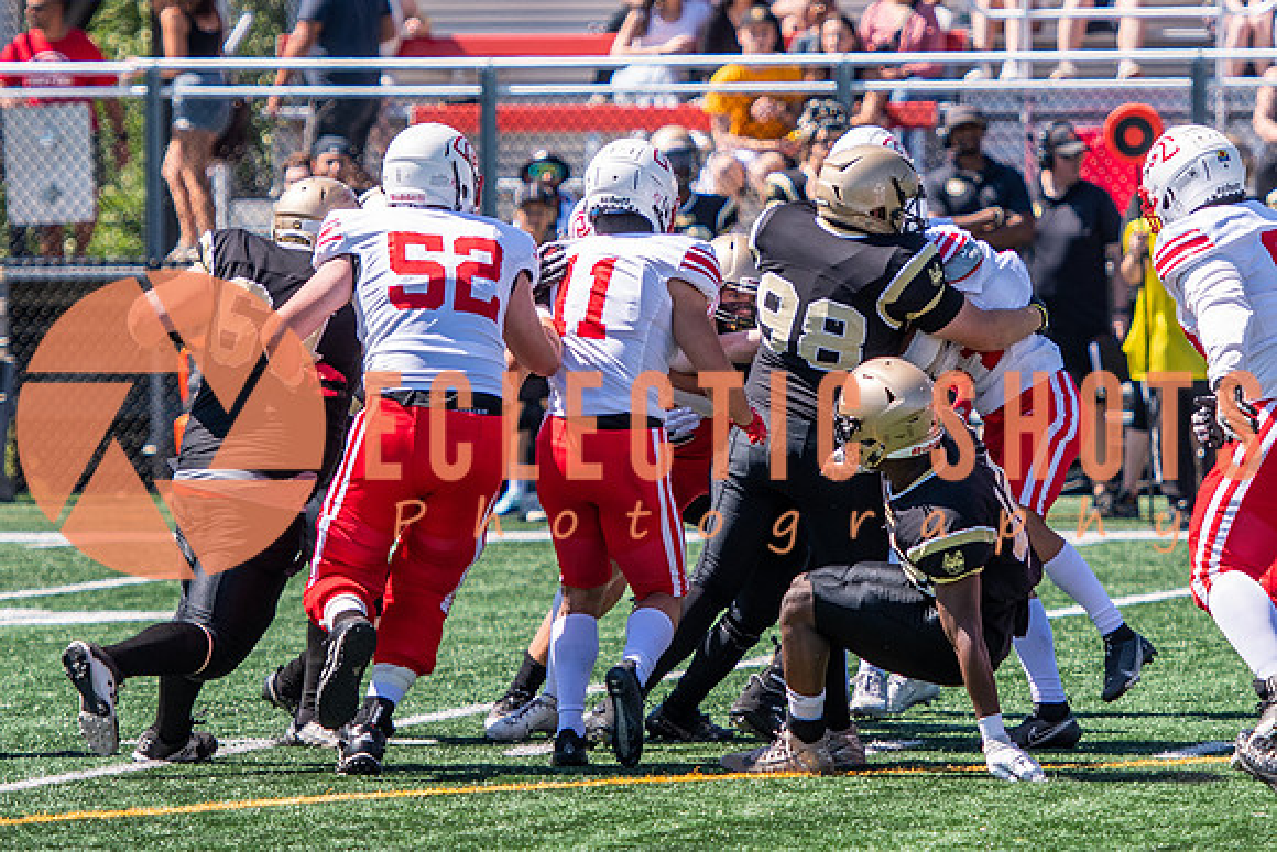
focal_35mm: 393
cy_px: 258
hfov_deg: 5.2
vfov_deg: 3.5
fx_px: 13943
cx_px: 738
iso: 160
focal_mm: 150
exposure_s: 1/2000
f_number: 2.8
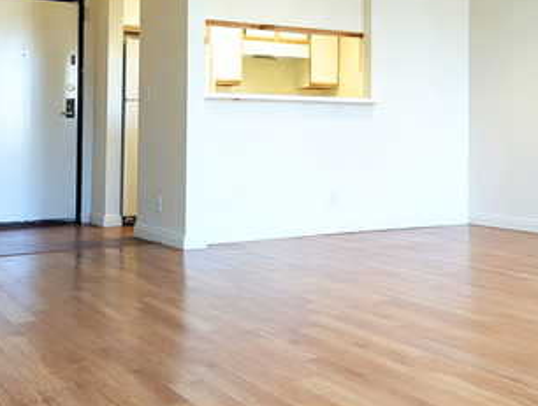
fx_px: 810
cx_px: 408
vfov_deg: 27.9
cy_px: 118
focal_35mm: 52
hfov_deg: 35.9
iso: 44
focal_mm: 6.81
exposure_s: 1/30
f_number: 1.85
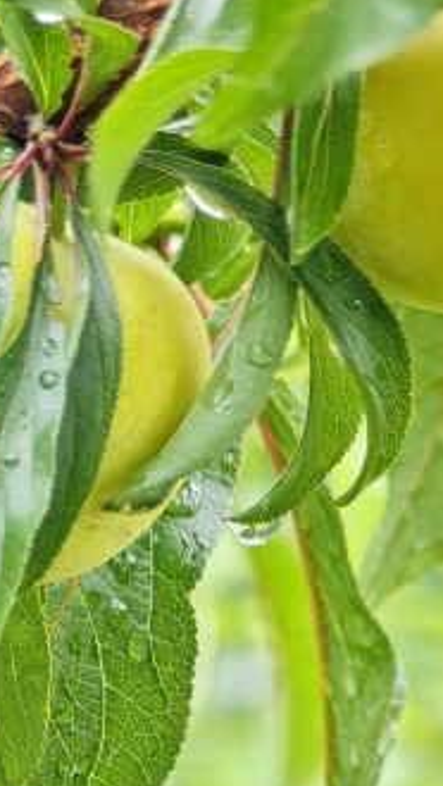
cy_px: 462
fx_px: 7548
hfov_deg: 3.4
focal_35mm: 362
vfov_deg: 6.0
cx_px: -224
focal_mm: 19.4
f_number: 2.5
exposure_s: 1/102
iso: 160
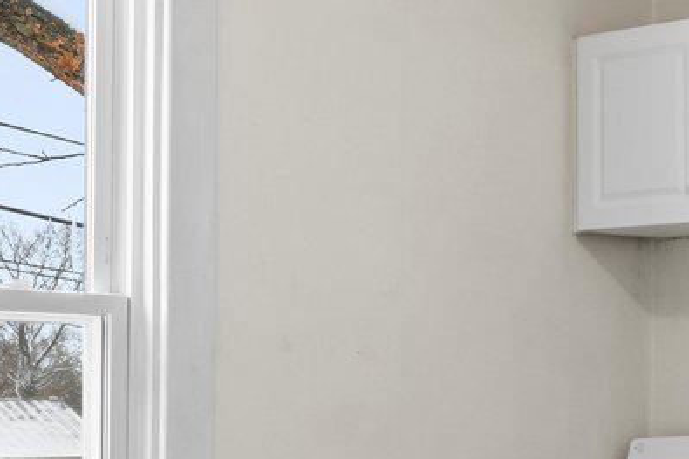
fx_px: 1637
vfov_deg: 15.7
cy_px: 424
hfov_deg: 22.6
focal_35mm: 86
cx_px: 722
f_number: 8
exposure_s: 1/6
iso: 640
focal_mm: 16.5
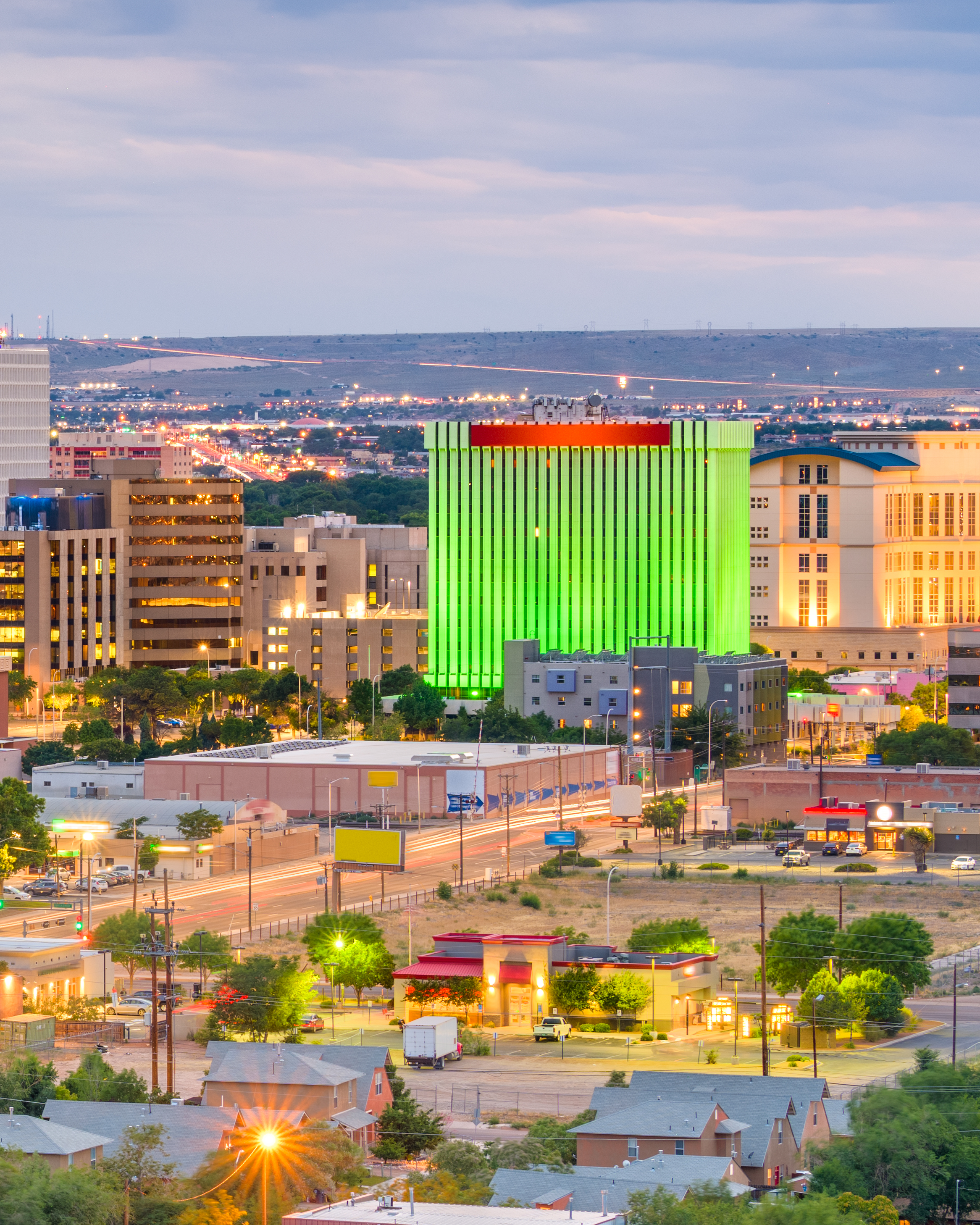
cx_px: -539
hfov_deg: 8.1
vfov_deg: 10.4
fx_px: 6743
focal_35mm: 186
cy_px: 606
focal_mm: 70
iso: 64
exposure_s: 30
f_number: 11
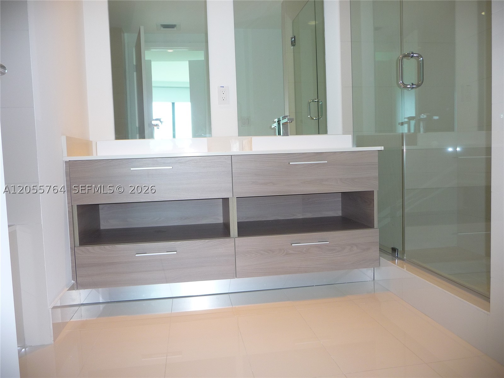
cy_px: 189
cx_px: 252
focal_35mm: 28
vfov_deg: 49.7
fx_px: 408
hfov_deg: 63.4
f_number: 3.3
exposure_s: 1/30
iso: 125
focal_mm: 4.7
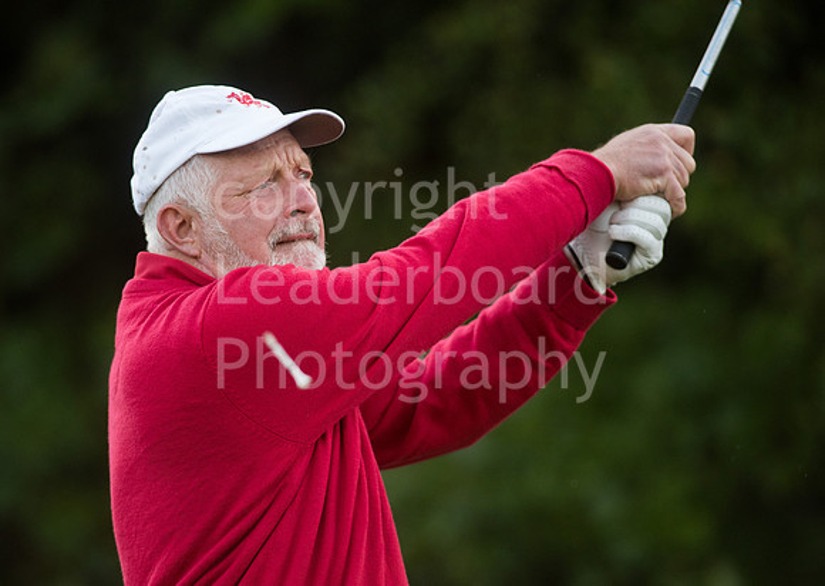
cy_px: 334
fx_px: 9130
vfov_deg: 3.7
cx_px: 302
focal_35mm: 390
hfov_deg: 5.2
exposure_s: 1/1000
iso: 1000
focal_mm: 300
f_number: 4
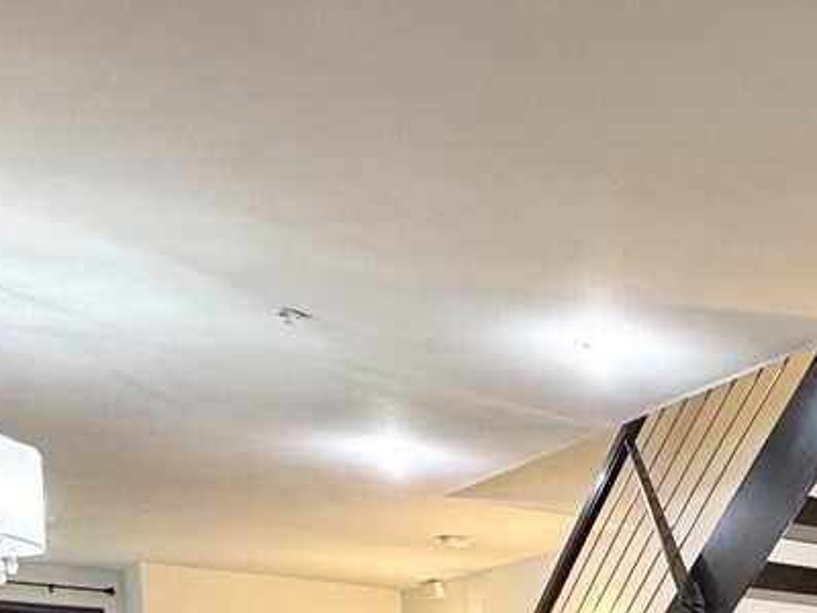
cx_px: 999
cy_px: 958
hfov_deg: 29.2
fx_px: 1322
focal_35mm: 56
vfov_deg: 21.3
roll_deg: -1.1
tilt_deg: -8.8
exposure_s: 1/60
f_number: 2.2
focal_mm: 2.22
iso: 200
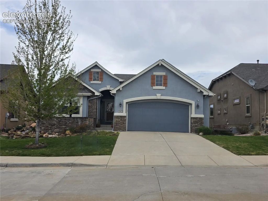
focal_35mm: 31
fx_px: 240
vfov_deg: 45.4
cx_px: 134
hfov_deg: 58.4
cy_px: 100
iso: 80
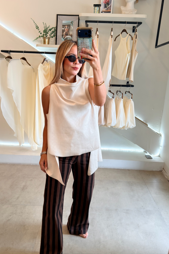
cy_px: 128
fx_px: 211
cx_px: 83
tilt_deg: -31.6
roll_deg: -3.8
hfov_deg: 43.6
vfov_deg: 61.9
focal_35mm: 30
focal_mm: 6.76
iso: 80
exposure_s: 1/120
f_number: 1.78
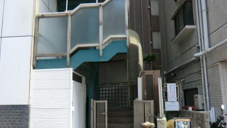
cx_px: 112
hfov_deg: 69.8
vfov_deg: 42.6
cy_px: 79
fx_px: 163
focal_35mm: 27
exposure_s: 1/320
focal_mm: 4.3
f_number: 3.2
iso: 80
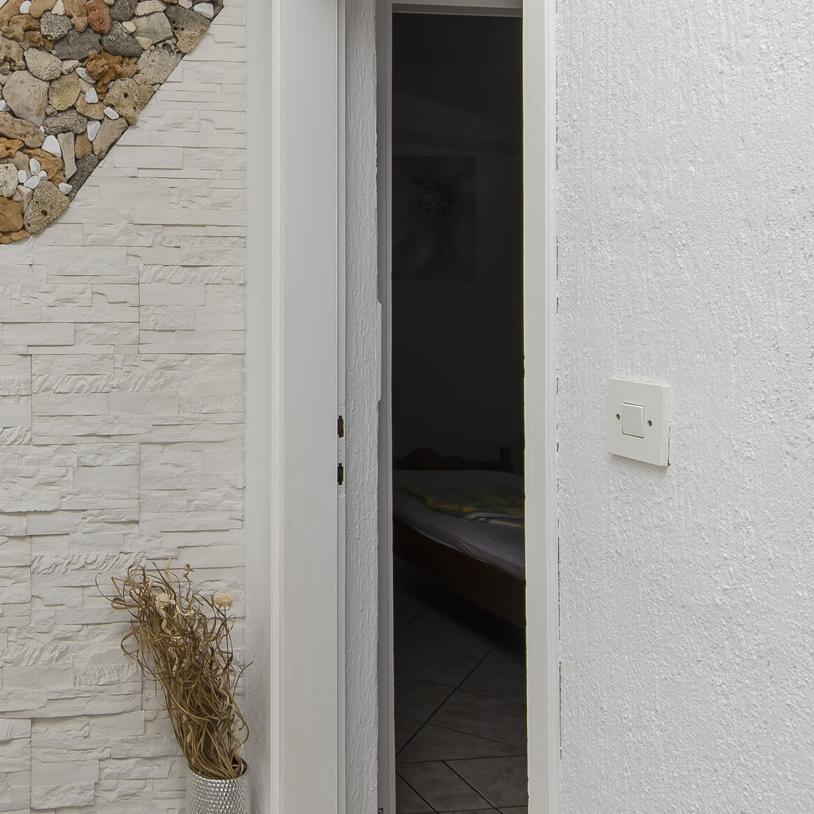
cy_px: 267
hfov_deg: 39.8
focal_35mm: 38
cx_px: 43
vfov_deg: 43.2
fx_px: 1011
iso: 100
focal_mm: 12
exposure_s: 1/80
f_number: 8
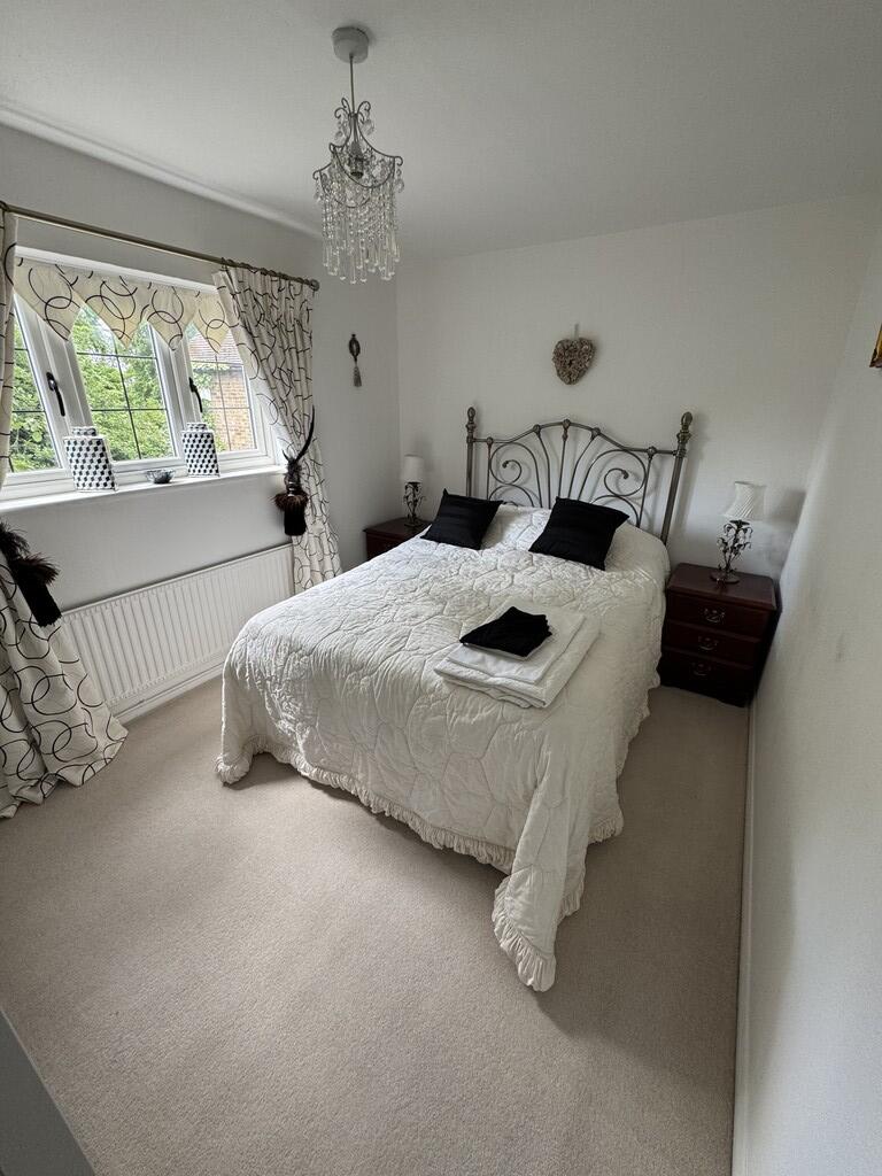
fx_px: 476
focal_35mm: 14
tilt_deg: -21.7
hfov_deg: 85.7
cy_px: 588
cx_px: 441
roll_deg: -0.1
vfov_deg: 102.1
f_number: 2.2
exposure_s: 1/99
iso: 125
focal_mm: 2.22
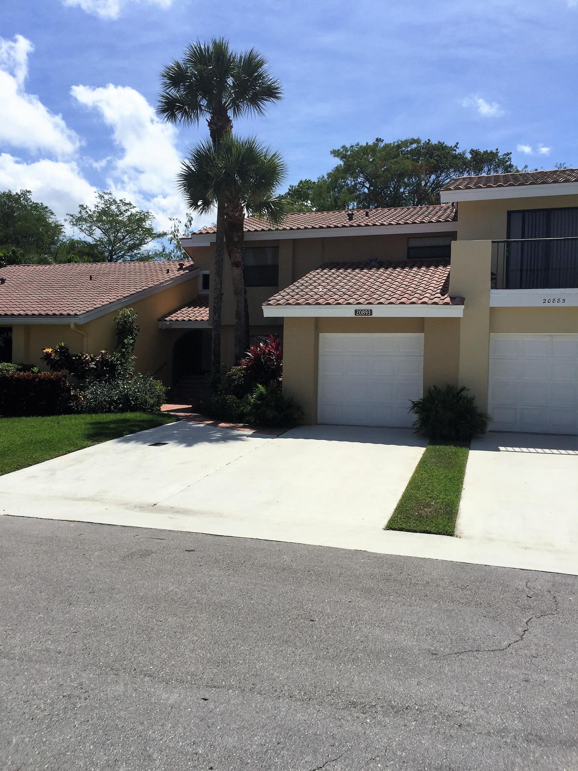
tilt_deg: +0.0
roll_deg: -1.5
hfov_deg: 48.2
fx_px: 646
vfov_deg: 61.7
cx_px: 289
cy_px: 386
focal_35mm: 29
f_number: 2.2
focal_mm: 4.15
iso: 32
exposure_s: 1/3968
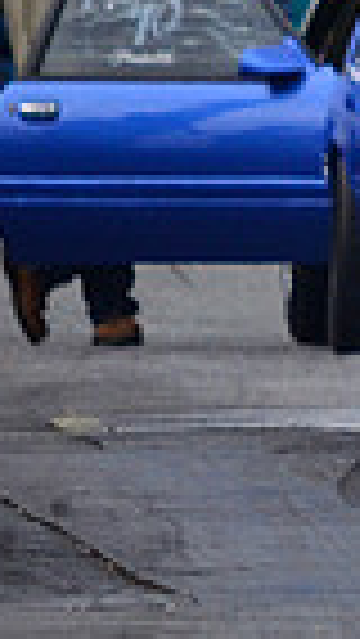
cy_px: 45
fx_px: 21679
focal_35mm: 1279
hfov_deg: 0.9
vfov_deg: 1.7
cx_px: 1296
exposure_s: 1/1600
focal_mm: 200
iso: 1000
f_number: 5.6
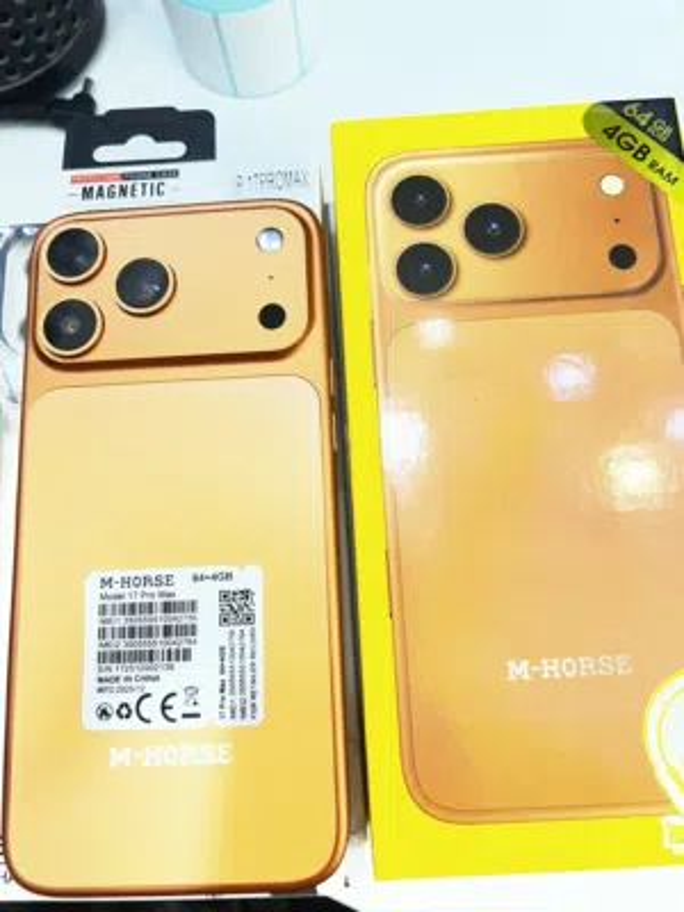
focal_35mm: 26
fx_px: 685
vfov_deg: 67.3
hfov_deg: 53.1
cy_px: 456
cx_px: 342
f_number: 1.5
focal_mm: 5.7
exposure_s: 1/100
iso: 40
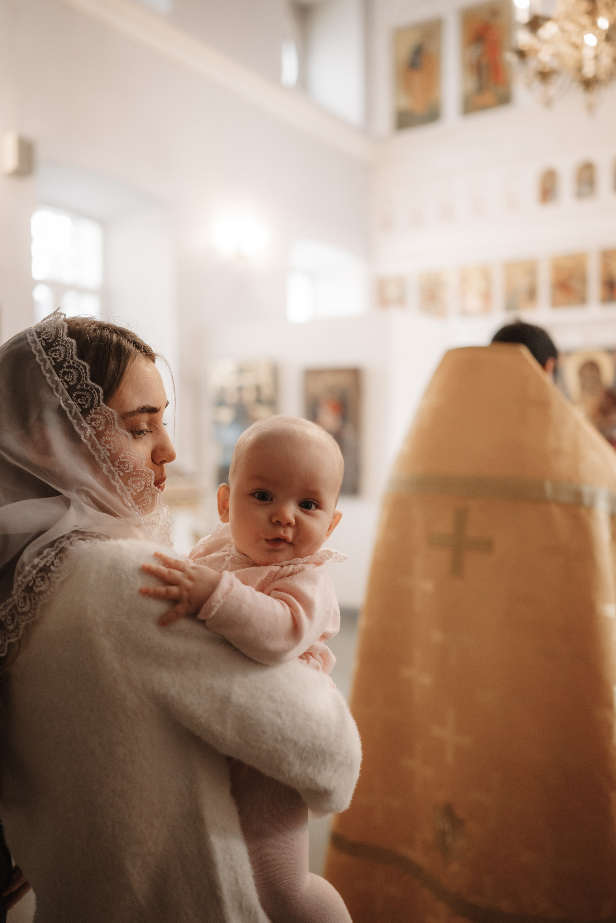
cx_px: 308
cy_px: 462
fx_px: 897
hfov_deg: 37.9
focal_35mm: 35
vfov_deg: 54.4
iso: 1000
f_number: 1.8
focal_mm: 35
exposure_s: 1/250
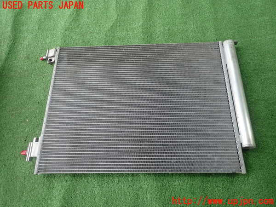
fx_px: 199
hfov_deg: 69.4
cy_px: 104
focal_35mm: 25
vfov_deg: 54.9
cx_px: 138
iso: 100
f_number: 2
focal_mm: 4.5
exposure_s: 1/80
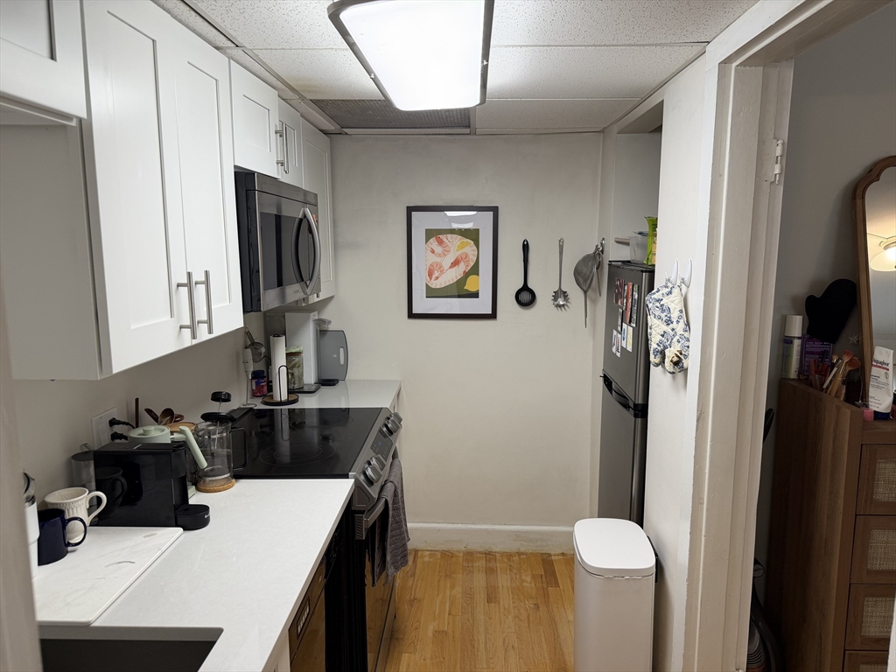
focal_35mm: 24
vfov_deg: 56.8
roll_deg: -0.4
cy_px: 336
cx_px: 448
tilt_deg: -8.4
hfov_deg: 71.6
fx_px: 621
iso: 100
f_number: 1.78
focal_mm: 6.76
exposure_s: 1/120
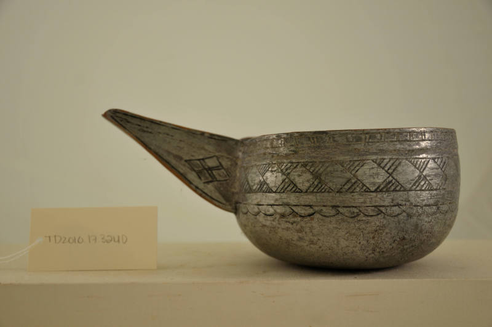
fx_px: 655
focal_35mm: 48
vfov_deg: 28.0
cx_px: 246
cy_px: 164
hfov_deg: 41.2
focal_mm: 32
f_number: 4.5
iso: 200
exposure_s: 1/60
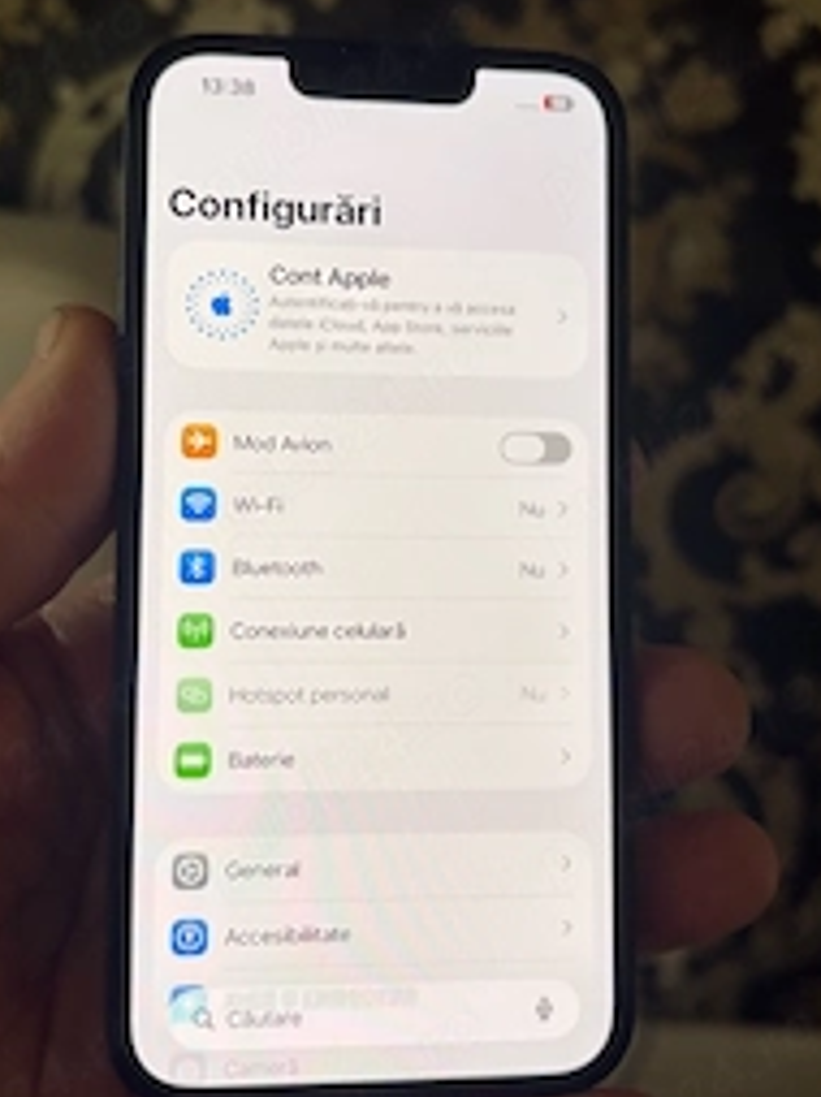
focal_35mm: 41
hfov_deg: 35.1
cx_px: 428
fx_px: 1299
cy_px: 492
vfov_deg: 45.7
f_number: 1.6
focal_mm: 5.96
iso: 100
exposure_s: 1/80
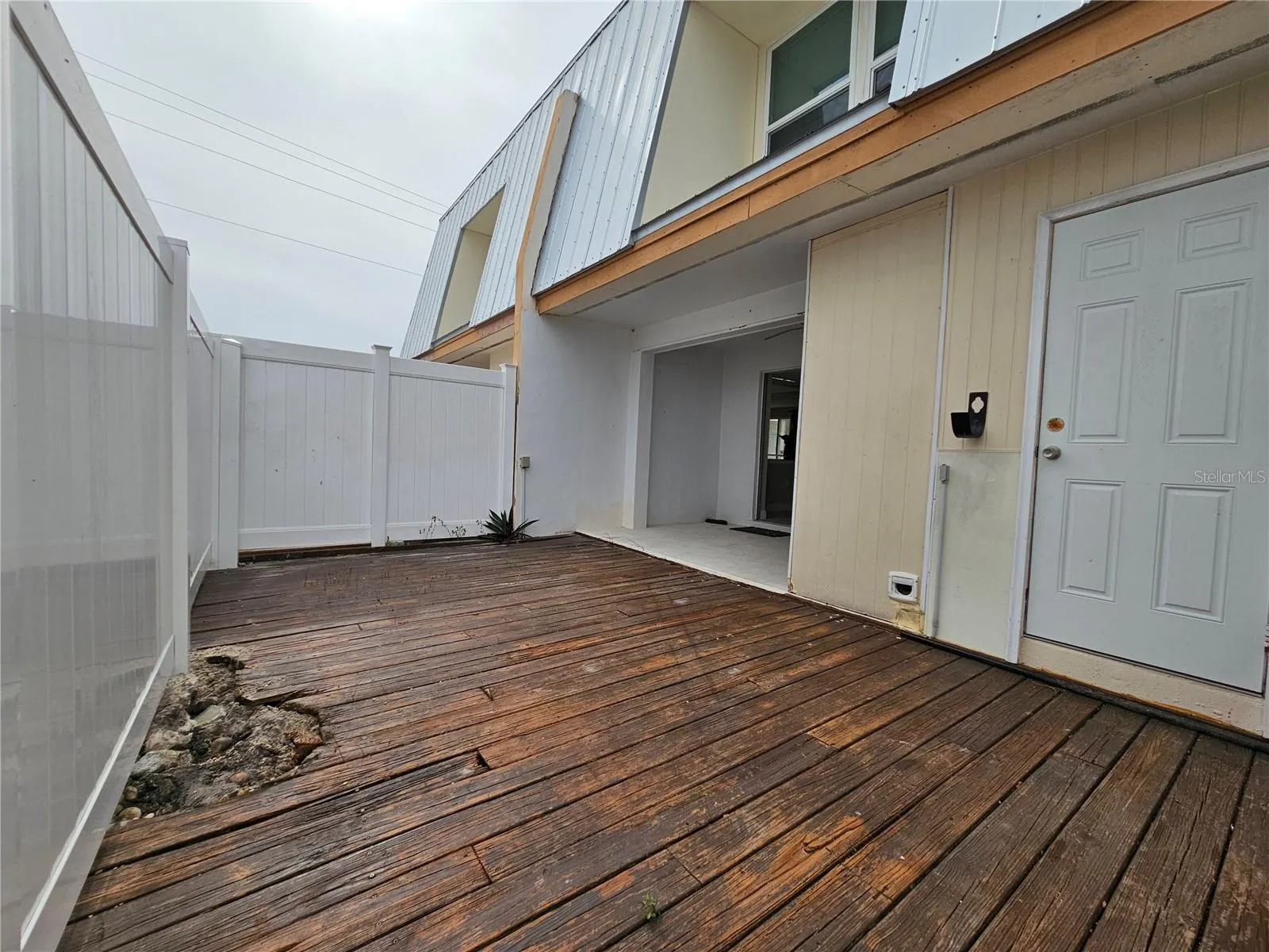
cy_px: 476
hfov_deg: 106.2
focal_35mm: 13
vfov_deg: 89.9
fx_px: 477
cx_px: 634
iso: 50
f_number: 2.2
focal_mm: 2.2
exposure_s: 1/2289
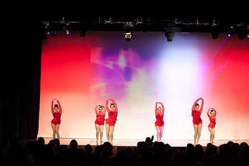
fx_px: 484
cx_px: 124
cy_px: 83
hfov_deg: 28.9
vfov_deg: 19.4
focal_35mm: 70
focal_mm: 70
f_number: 4
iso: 3200
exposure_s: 1/200
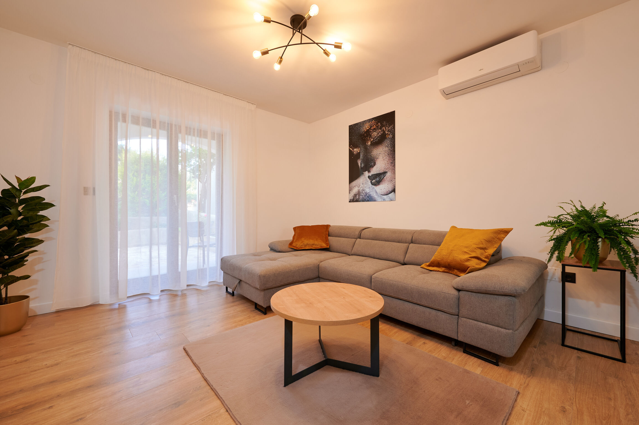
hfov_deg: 104.3
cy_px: 212
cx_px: 320
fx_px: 248
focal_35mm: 14
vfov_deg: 81.1
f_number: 8
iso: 400
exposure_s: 1/25
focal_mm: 14
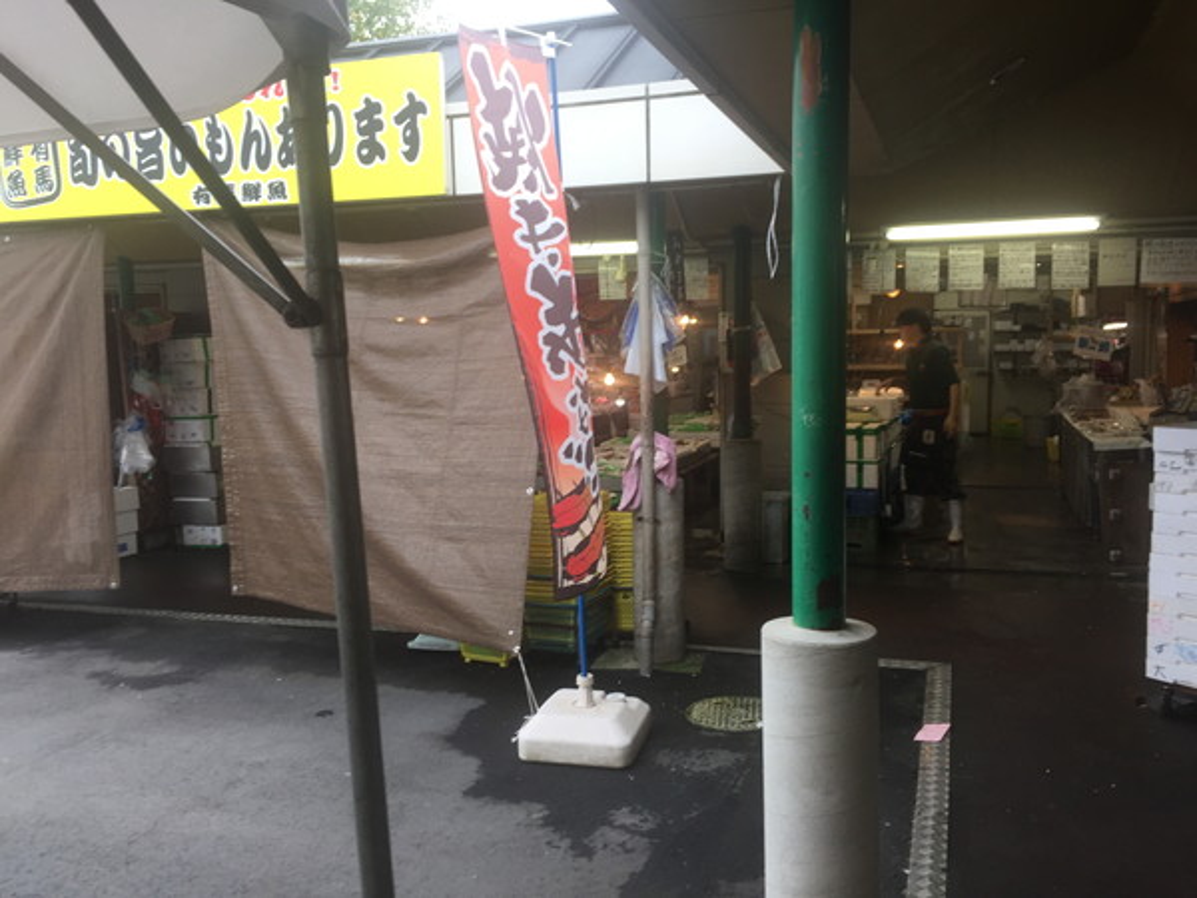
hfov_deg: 61.7
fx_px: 1003
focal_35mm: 29
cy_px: 449
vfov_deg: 48.2
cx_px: 598
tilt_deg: -5.6
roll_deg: +1.7
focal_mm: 4.15
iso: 40
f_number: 2.2
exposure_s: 1/120
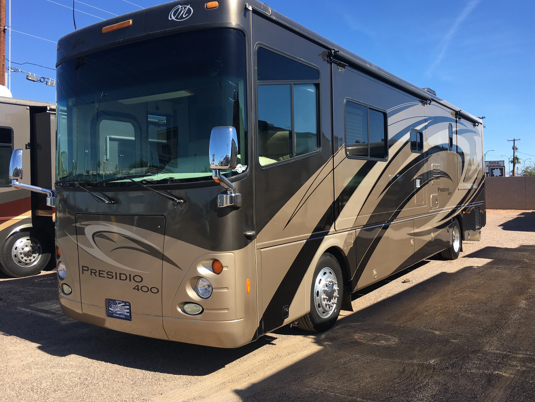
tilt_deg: +1.3
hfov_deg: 58.3
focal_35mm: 31
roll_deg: +0.2
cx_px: 276
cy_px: 190
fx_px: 479
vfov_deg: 45.4
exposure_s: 1/1068
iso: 25
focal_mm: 4.15
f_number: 2.2
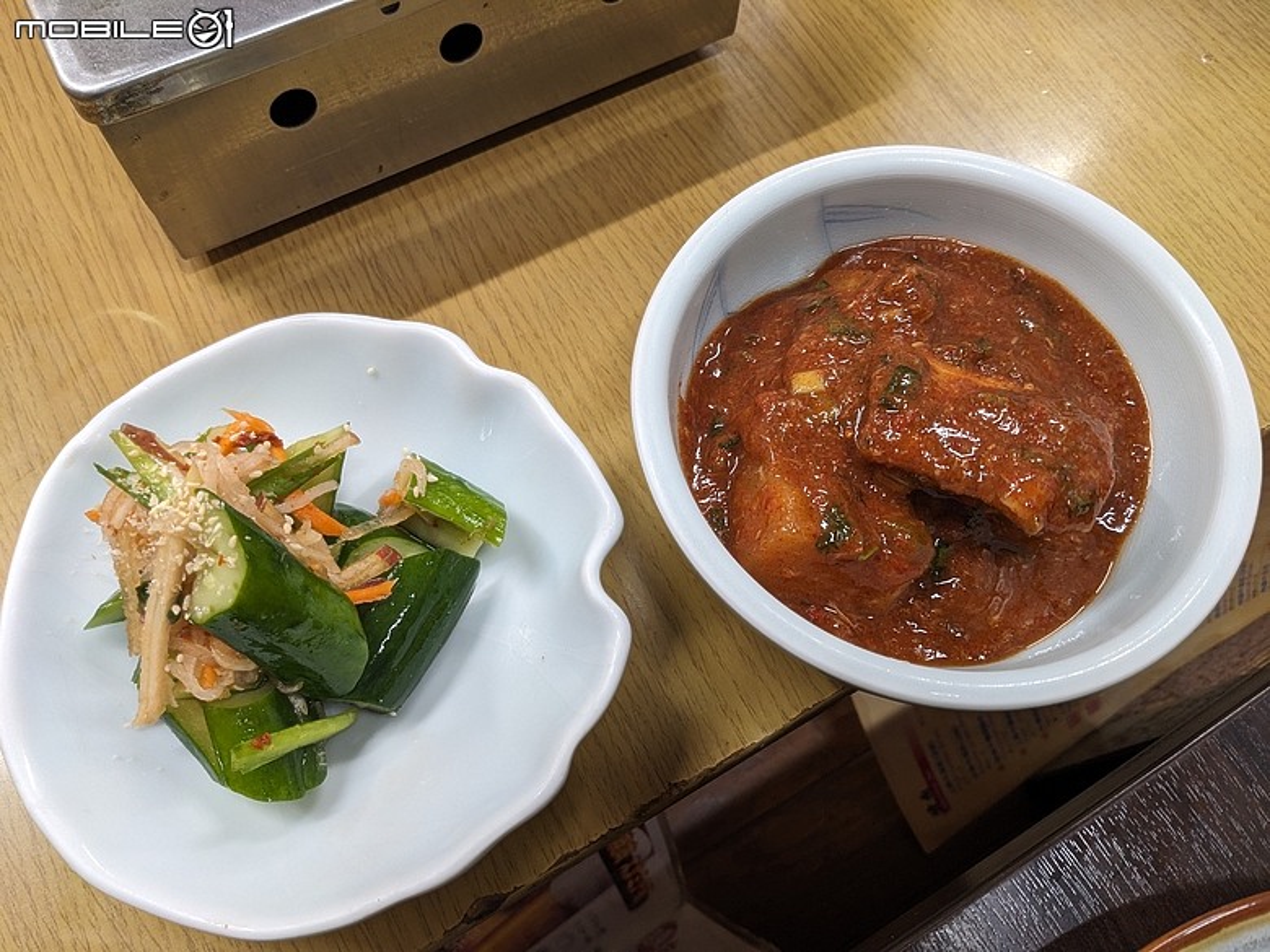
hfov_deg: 65.3
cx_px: 635
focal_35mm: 27
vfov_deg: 51.4
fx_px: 991
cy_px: 476
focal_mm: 4.38
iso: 86
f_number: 1.73
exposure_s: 1/40
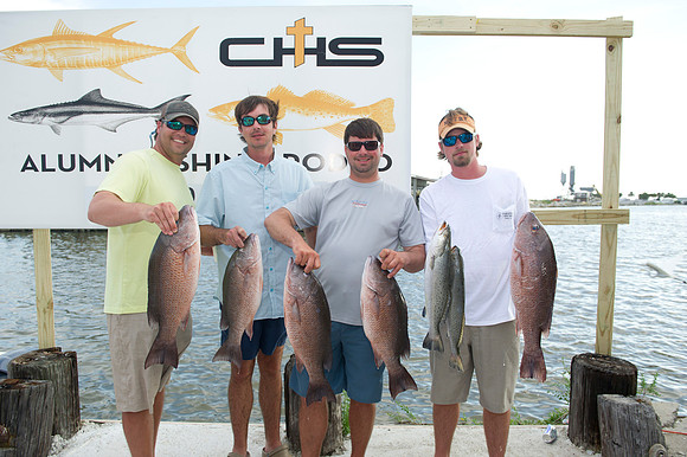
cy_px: 228
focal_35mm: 26
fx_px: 496
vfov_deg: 49.5
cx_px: 344
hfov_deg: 69.4
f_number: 5
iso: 200
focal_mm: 26
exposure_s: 1/250
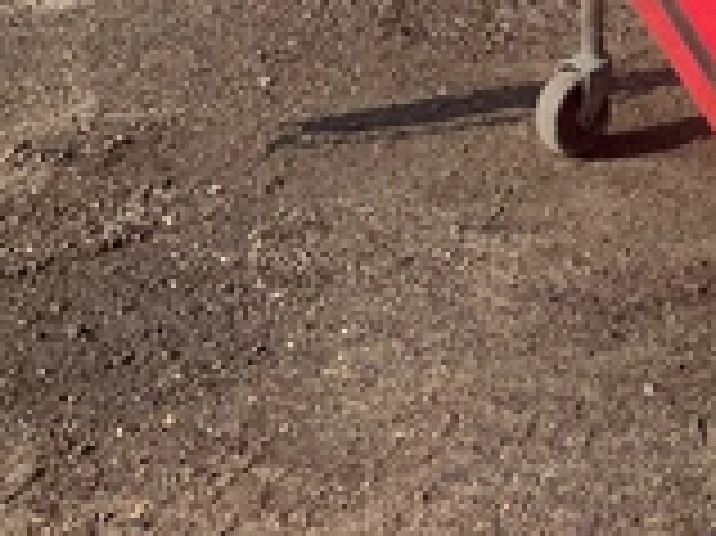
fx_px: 1509
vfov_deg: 19.9
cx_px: 865
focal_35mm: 73
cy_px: 450
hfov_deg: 24.2
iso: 25
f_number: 1.8
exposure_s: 1/962
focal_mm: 3
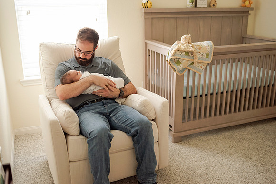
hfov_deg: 51.4
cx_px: 138
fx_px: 287
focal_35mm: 37
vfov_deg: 35.6
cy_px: 86
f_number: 1.8
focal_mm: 35
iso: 800
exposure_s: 1/125
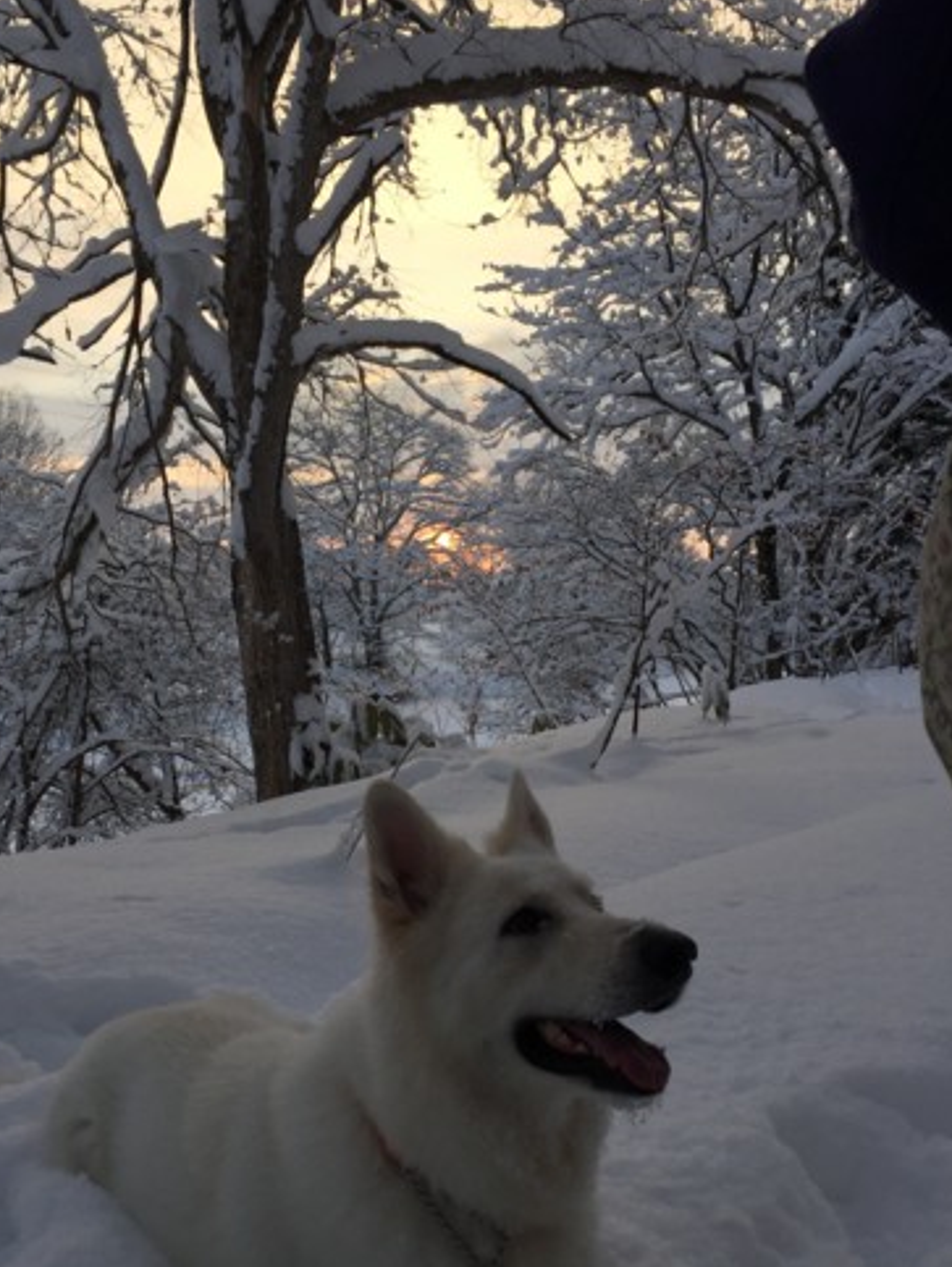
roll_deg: +1.0
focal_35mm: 36
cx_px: 380
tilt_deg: -3.1
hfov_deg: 39.5
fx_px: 1318
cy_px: 695
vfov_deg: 51.2
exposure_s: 1/608
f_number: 2.2
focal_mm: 4.15
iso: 32
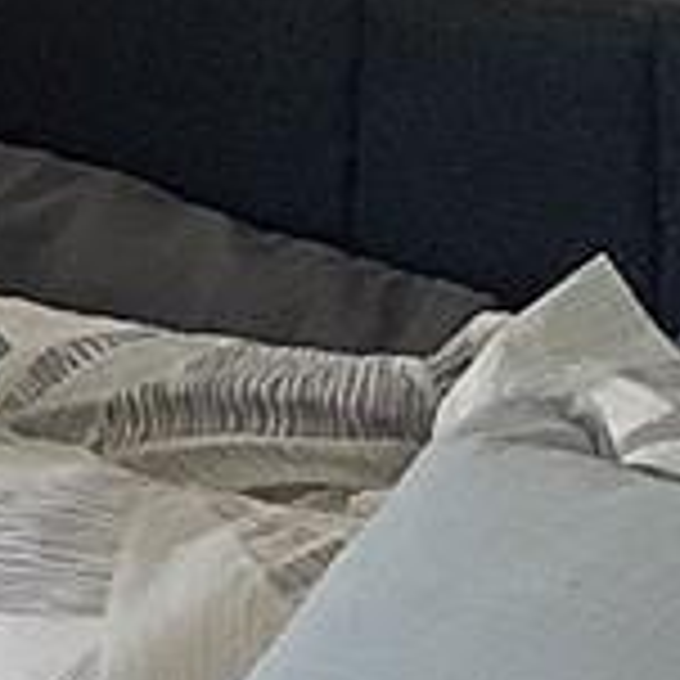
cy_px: 527
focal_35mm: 290
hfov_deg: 5.6
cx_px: -1473
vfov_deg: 6.0
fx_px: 6445
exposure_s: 1/60
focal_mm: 3.3
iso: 64
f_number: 2.4
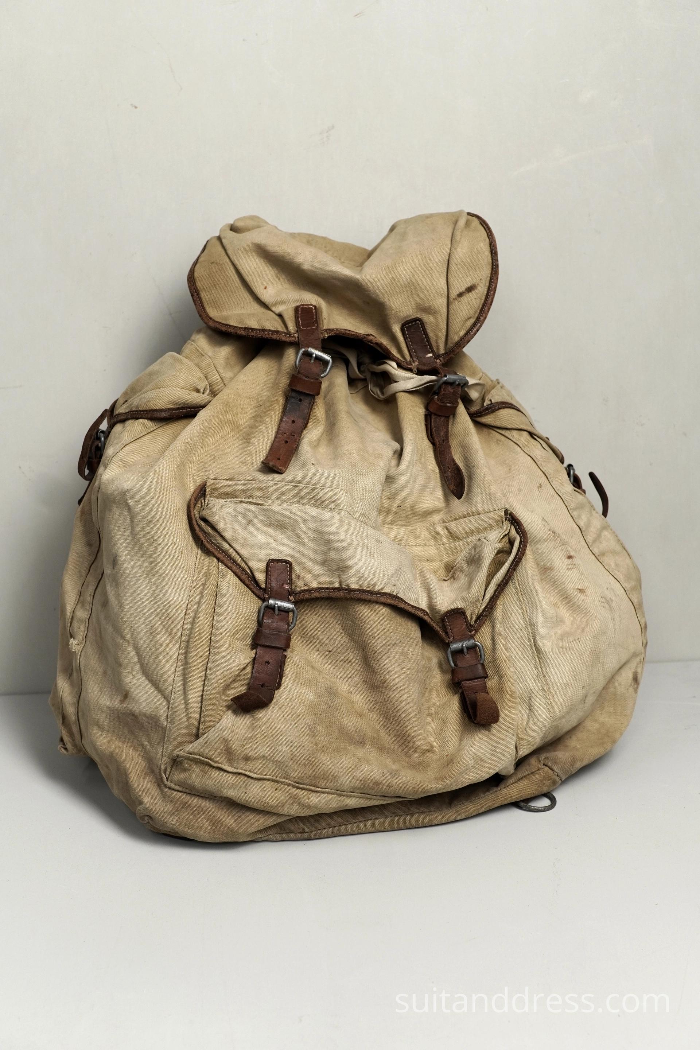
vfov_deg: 41.1
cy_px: 525
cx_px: 350
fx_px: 1400
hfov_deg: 28.1
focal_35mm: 48
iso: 400
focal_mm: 32
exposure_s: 1/100
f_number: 5
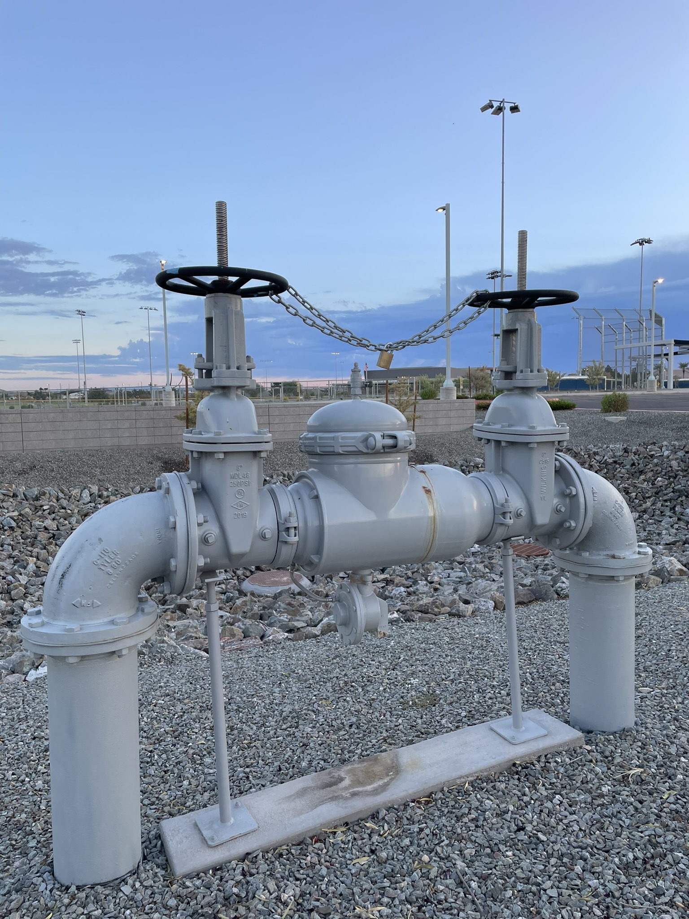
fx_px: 690
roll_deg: +3.5
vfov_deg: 67.3
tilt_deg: -4.5
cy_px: 460
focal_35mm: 26
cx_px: 344
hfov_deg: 53.1
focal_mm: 4.2
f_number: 1.6
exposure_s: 1/294
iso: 40
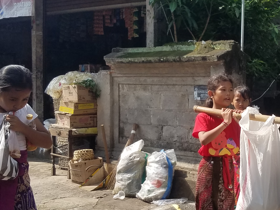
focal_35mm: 62
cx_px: 244
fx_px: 501
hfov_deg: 30.1
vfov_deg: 23.6
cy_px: 109
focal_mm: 4.2
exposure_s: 1/1816
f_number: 1.7
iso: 50
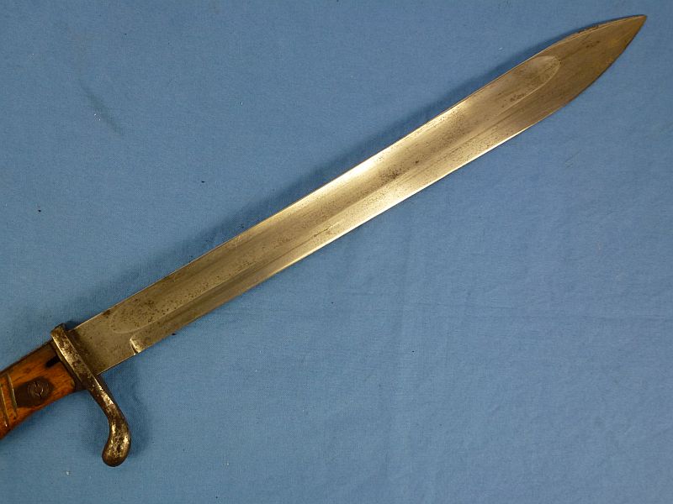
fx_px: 642
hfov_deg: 55.4
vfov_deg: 42.9
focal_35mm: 33
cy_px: 252
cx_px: 336
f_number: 3.6
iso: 160
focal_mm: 5.9
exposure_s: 1/60
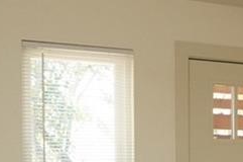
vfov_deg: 13.1
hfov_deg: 19.1
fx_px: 688
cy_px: 183
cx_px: 277
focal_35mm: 102
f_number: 3.5
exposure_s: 1/160
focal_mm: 16
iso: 1600
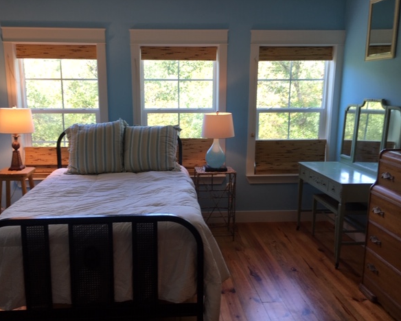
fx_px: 368
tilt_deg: -9.7
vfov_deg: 47.2
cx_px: 183
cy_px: 162
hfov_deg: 57.1
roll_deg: +0.5
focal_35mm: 31
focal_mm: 4.15
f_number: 2.2
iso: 25
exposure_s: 1/40
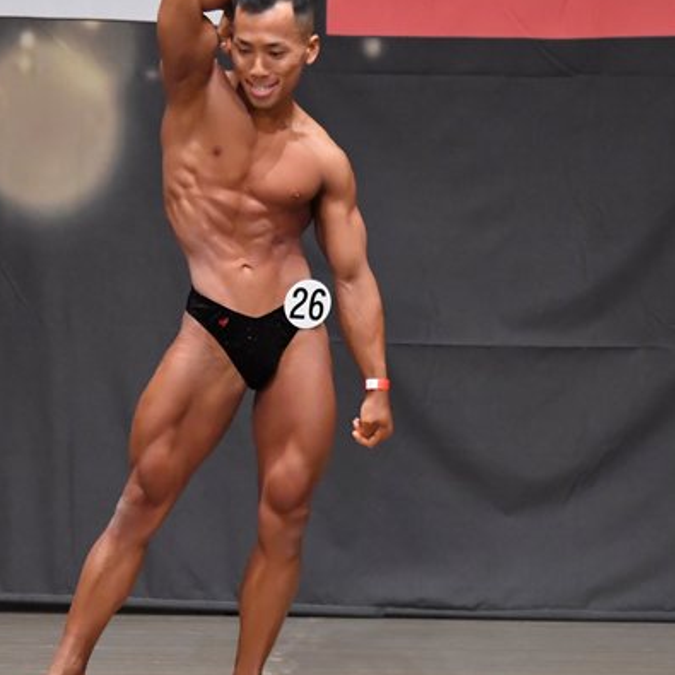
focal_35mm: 400
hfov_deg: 4.4
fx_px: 8825
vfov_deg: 4.4
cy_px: 367
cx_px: 155
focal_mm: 160
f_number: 5.6
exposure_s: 1/400
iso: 6400
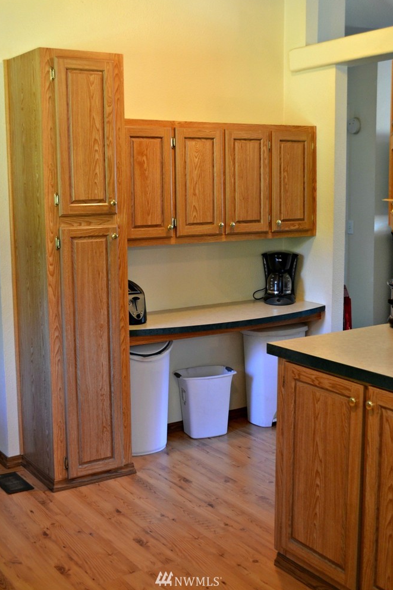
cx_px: 188
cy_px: 278
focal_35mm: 46
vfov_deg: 42.7
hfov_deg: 29.2
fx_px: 753
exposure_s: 1/15
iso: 800
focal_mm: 28
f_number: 4.5
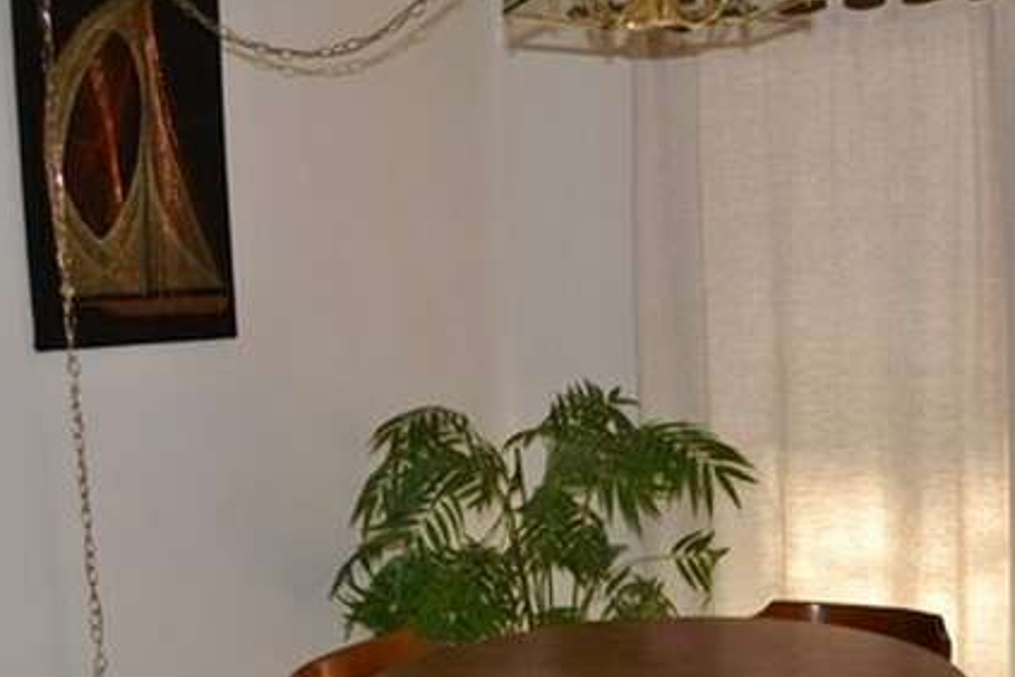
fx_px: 1381
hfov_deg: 39.0
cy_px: 528
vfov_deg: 27.1
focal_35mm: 49
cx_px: 792
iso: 400
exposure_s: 1/100
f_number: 5
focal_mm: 18
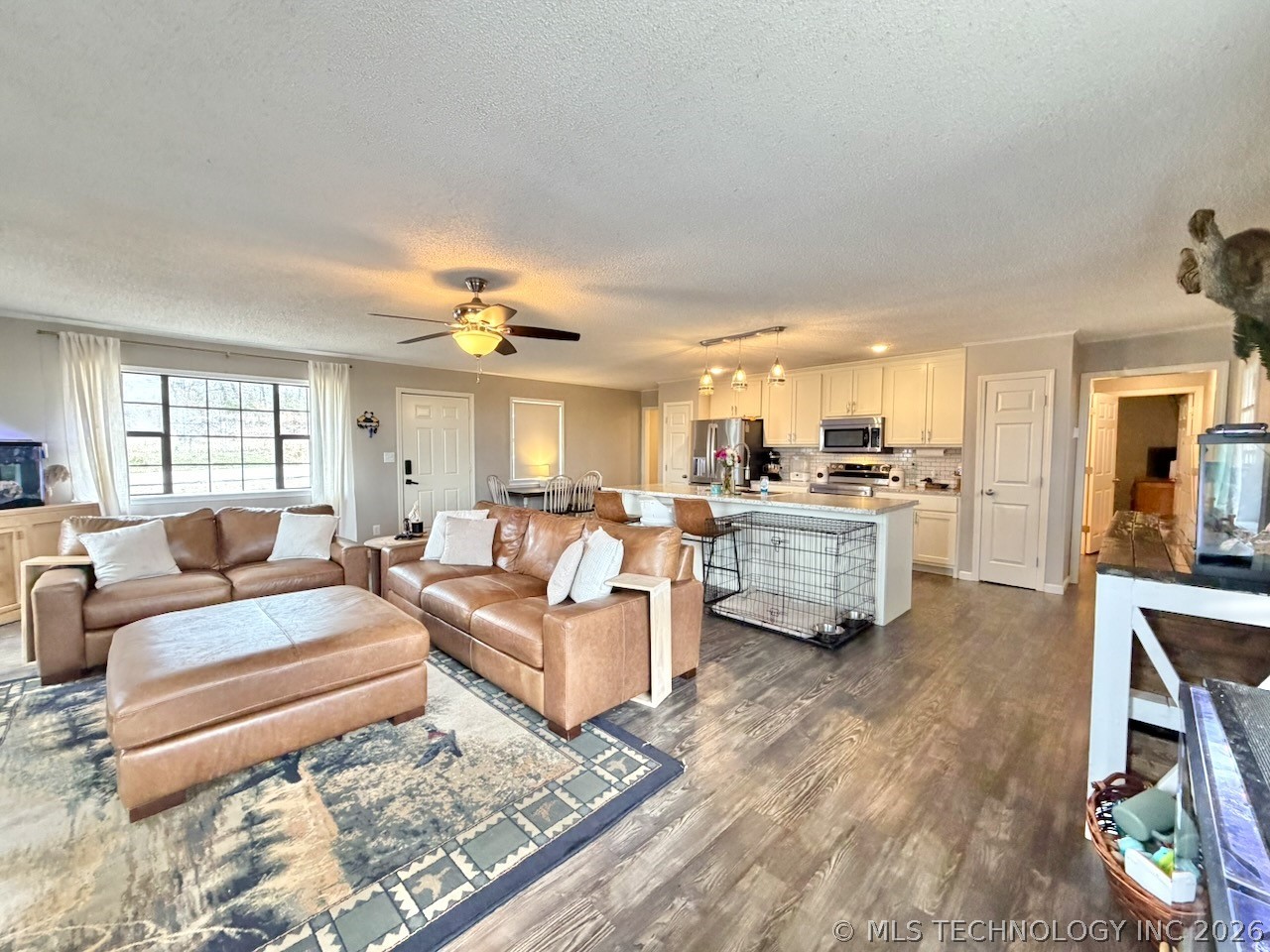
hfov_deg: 102.1
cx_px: 635
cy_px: 476
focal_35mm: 14
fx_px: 514
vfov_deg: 85.7
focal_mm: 2.22
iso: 500
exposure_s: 1/60
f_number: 2.2
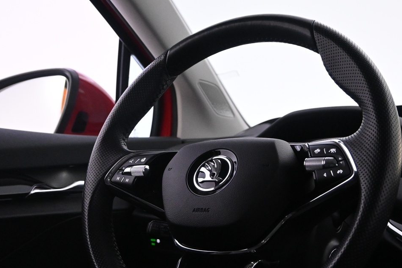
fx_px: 546
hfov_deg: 40.3
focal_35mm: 49
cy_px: 182
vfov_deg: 27.4
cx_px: 234
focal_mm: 19
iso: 3200
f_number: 3.8
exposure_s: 1/50
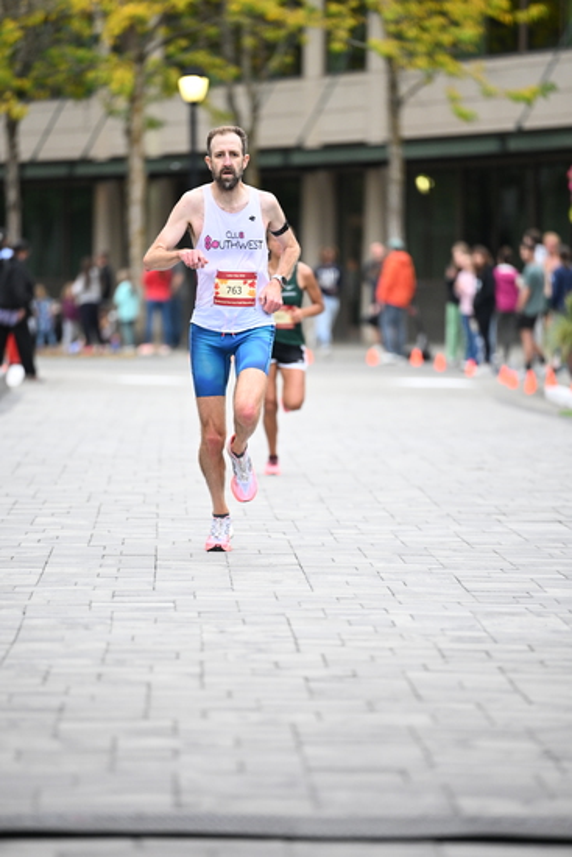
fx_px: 4763
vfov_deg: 10.3
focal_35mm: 200
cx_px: 286
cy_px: 428
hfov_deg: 6.9
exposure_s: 1/1000
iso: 1600
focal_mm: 200
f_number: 2.8
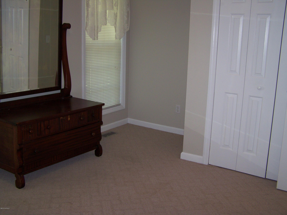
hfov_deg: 49.0
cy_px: 108
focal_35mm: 38
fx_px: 315
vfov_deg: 37.7
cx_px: 144
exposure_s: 1/60
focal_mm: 6.3
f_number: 2.8
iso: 80
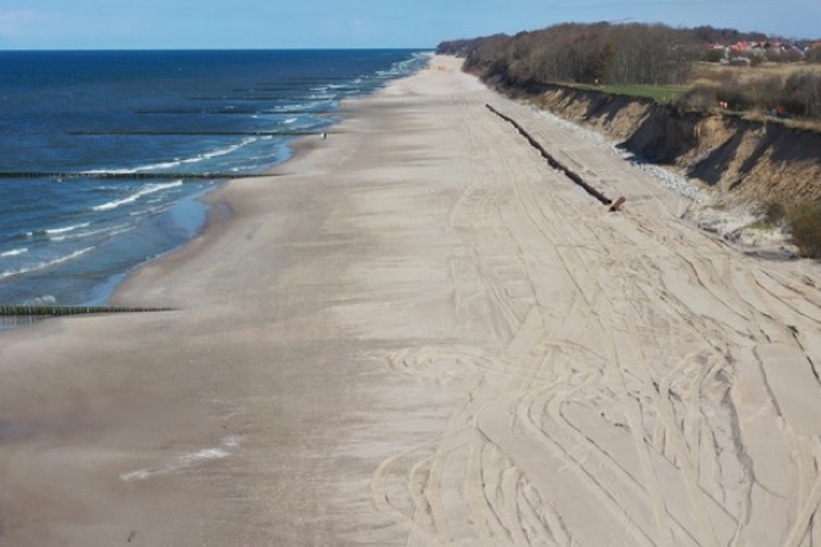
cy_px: 60
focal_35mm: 55
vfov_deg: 24.0
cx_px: 301
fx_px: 1254
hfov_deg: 36.0
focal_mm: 10.26
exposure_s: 1/160
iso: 100
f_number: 11
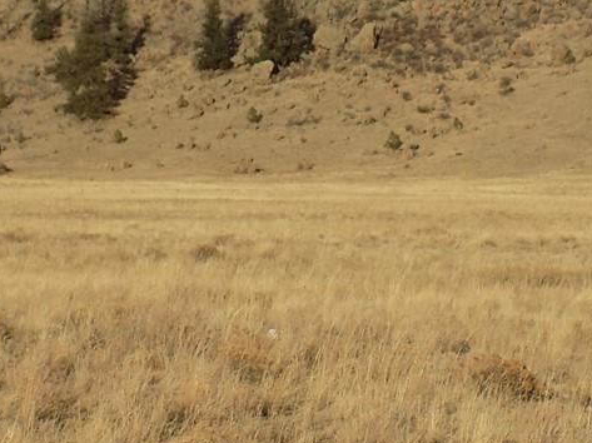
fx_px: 2888
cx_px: 275
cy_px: 159
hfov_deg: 11.7
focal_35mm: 169
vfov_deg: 8.8
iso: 80
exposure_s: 1/1000
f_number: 4.3
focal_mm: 13.9
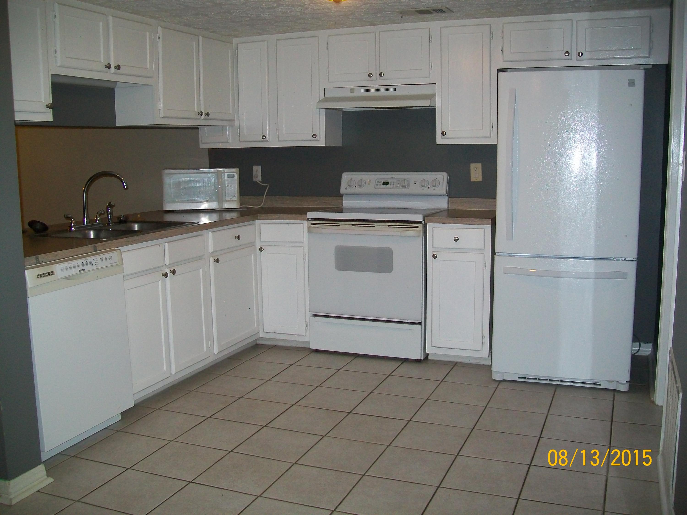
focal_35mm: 34
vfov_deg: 41.8
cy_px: 258
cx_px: 344
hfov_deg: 54.0
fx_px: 675
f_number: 2.7
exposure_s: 1/60
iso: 160
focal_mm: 6.1
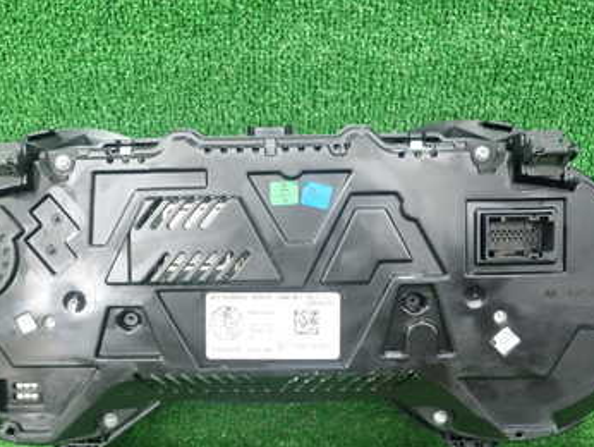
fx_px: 893
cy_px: 273
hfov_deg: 36.4
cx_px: 199
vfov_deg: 28.0
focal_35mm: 52
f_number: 2.3
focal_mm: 5.5
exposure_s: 1/100
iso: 800
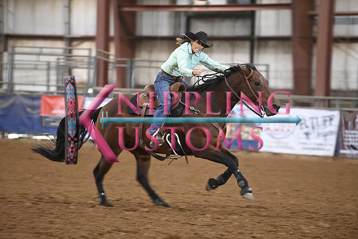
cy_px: 120
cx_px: 179
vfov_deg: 6.9
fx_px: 1989
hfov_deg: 10.3
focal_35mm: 200
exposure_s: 1/250
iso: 2500
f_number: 3.2
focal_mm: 200
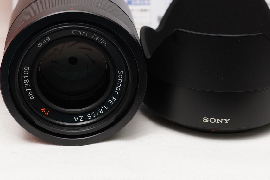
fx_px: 675
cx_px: 90
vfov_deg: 15.1
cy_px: 37
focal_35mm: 90
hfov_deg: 22.5
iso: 640
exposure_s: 1/60
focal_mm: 32
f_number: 5.6
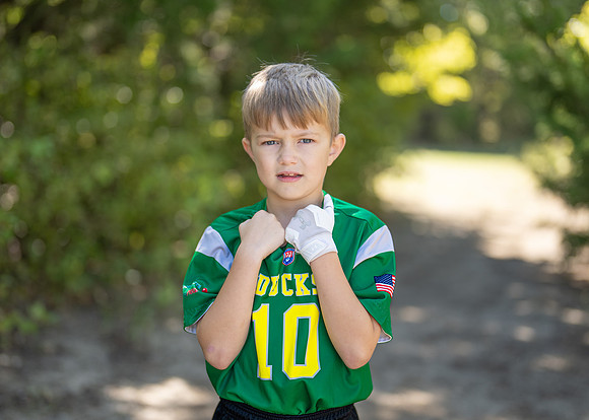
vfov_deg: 23.2
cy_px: 202
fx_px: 1025
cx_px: 293
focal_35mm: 61
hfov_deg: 32.1
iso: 100
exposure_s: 1/1000
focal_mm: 50
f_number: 1.2
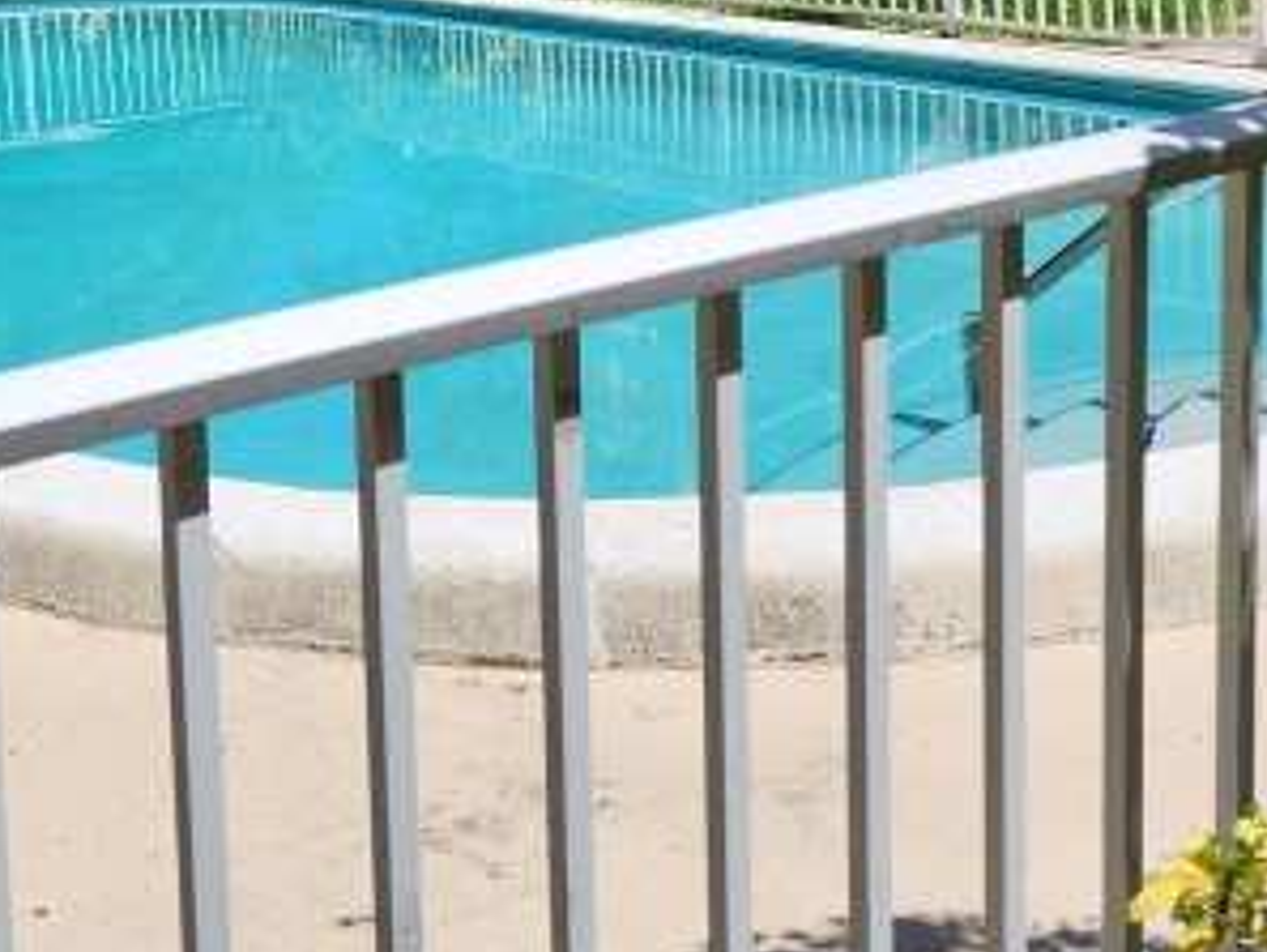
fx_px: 2270
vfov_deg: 22.6
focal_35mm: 62
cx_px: 384
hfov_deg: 30.9
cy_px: -47
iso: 12
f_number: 1.8
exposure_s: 1/1742
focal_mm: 6.4
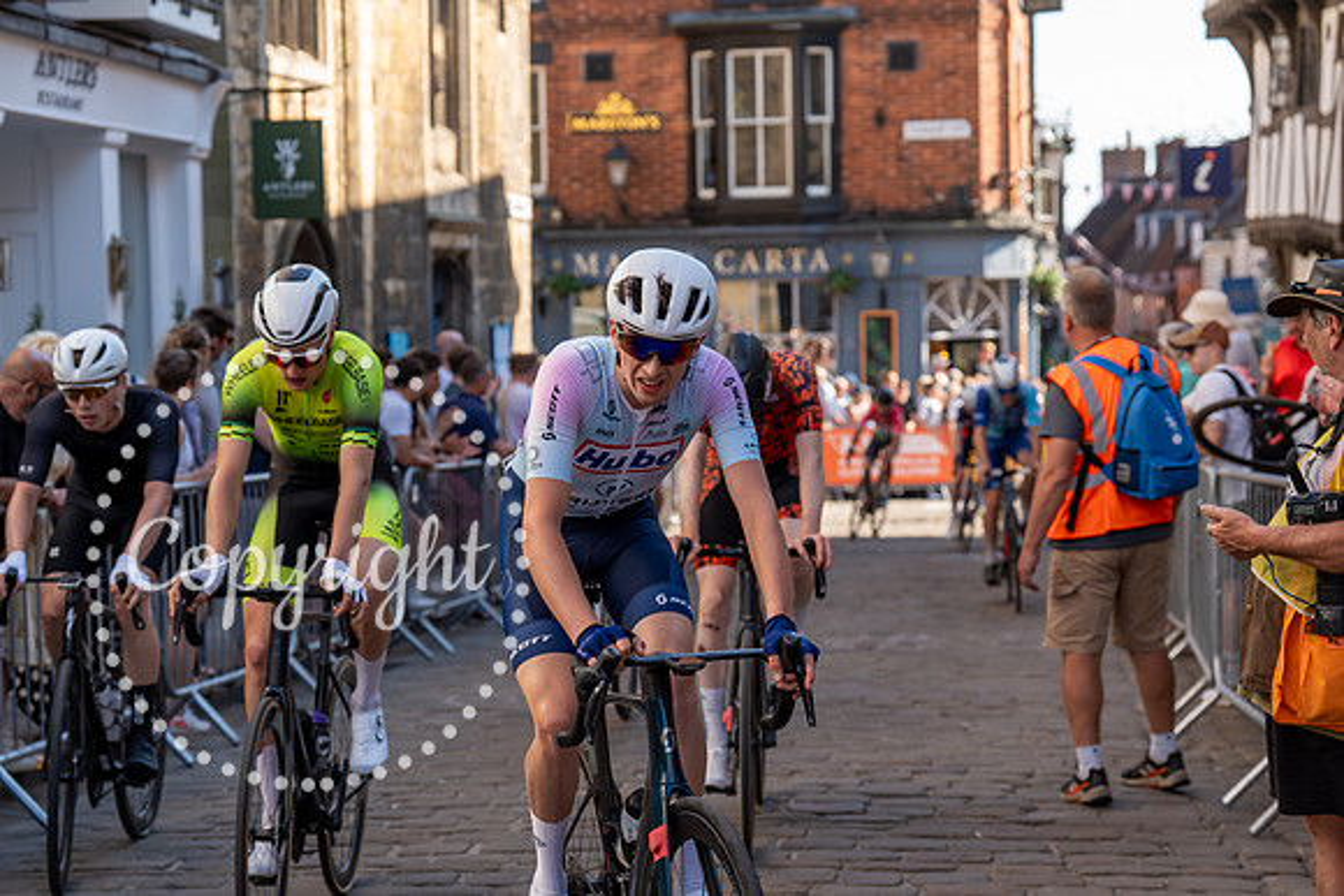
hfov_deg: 28.8
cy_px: 448
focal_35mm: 70
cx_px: 672
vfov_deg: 19.5
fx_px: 2614
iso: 500
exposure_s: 1/1000
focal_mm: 70
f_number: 4
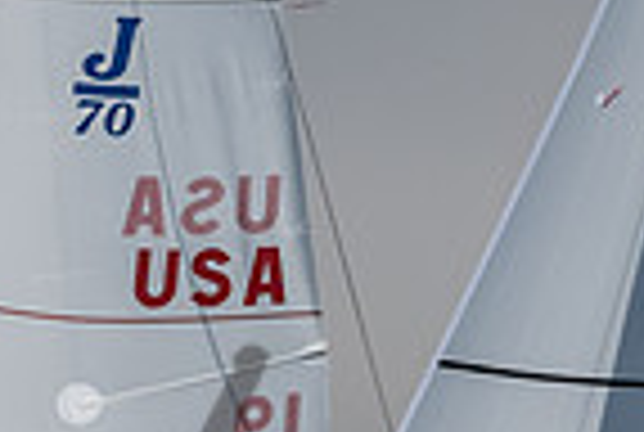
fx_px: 18500
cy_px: 571
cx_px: 520
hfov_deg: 2.0
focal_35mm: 1032
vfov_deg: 1.3
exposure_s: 1/3200
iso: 400
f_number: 6.3
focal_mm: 160
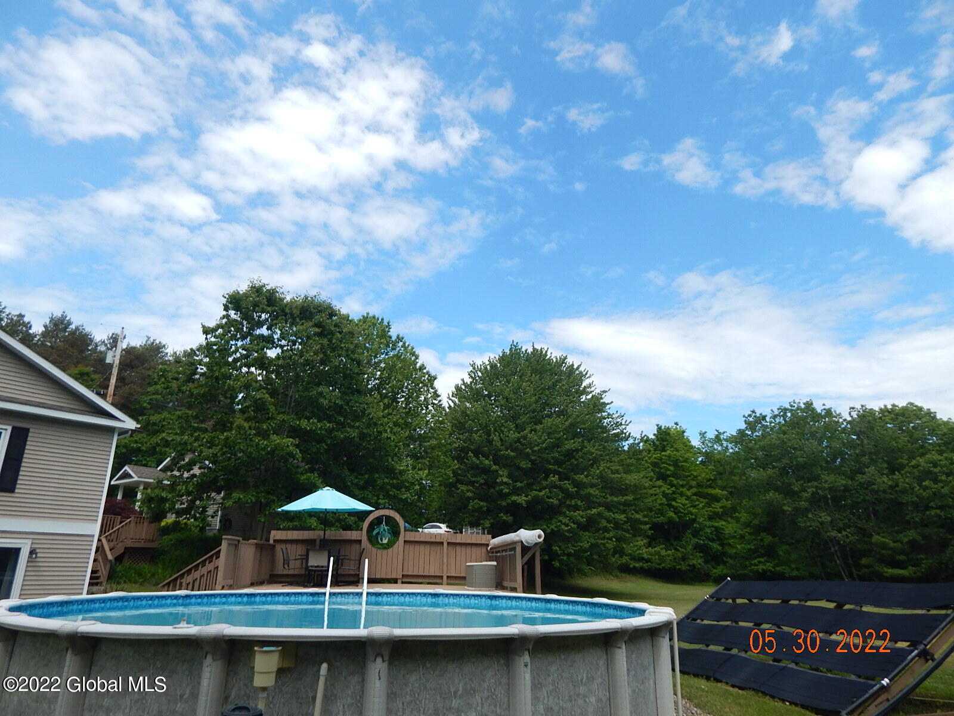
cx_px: 477
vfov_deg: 61.1
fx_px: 606
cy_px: 358
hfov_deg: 76.4
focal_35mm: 22
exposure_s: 1/400
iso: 125
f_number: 6
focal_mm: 4
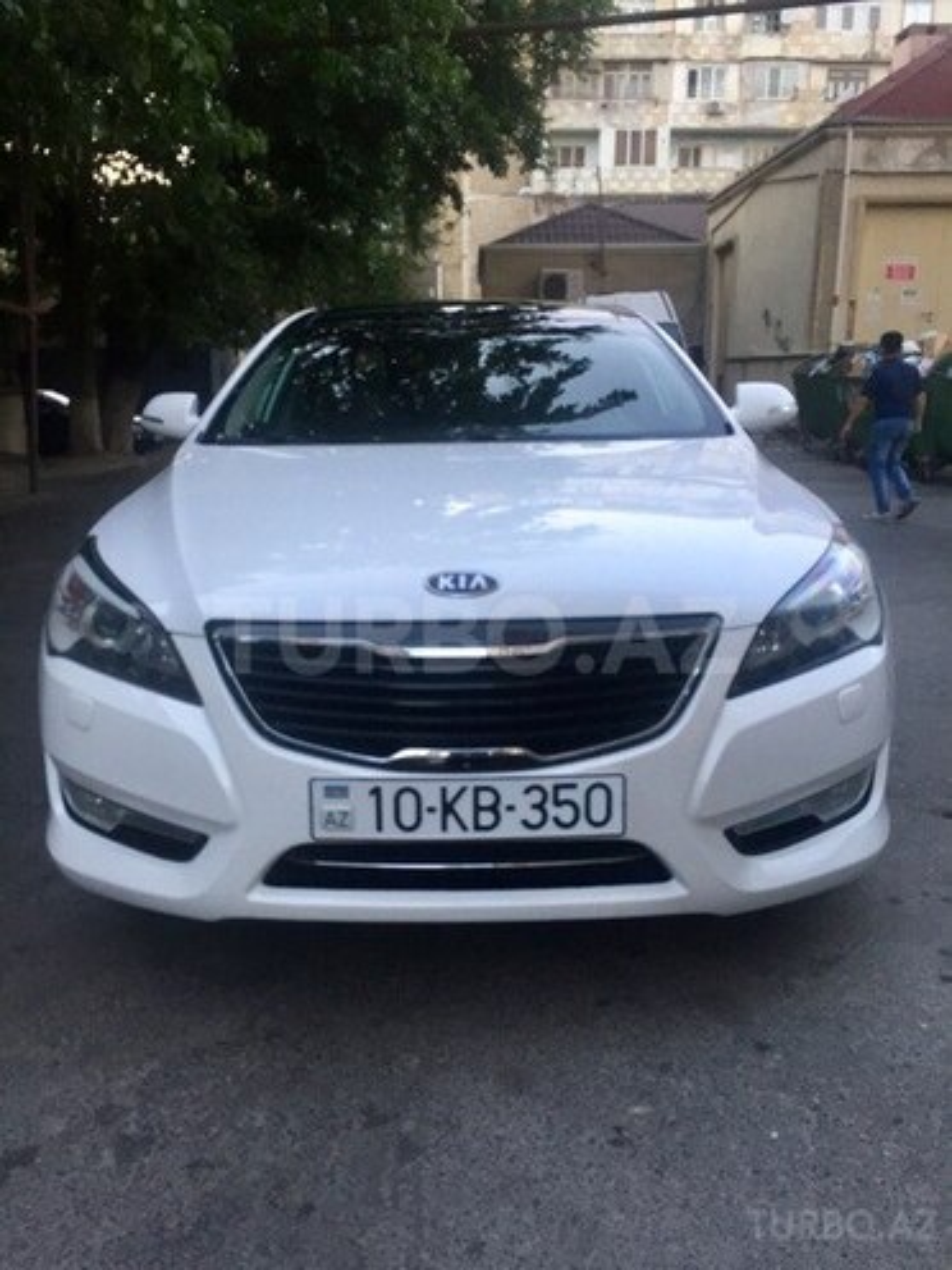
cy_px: 635
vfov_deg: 61.7
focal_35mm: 29
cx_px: 476
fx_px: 1063
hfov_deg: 48.2
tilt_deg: -8.6
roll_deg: -2.4
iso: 50
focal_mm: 4.15
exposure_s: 1/33
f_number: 2.2
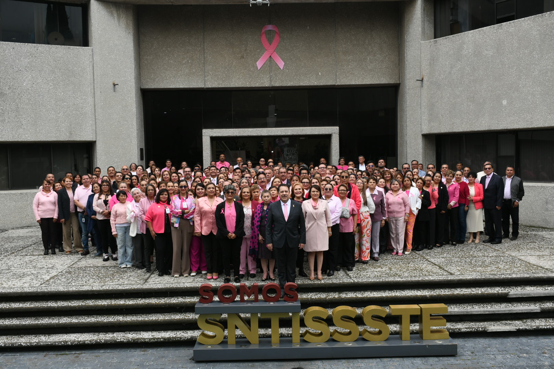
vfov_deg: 34.2
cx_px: 277
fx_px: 600
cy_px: 184
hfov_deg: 49.6
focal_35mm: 39
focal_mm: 26
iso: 160
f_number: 6.3
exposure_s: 1/160
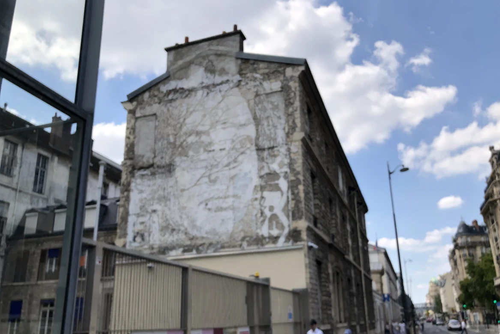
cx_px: 257
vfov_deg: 43.5
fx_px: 417
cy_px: 190
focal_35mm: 30
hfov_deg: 61.9
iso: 20
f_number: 1.8
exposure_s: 1/1779
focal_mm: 4
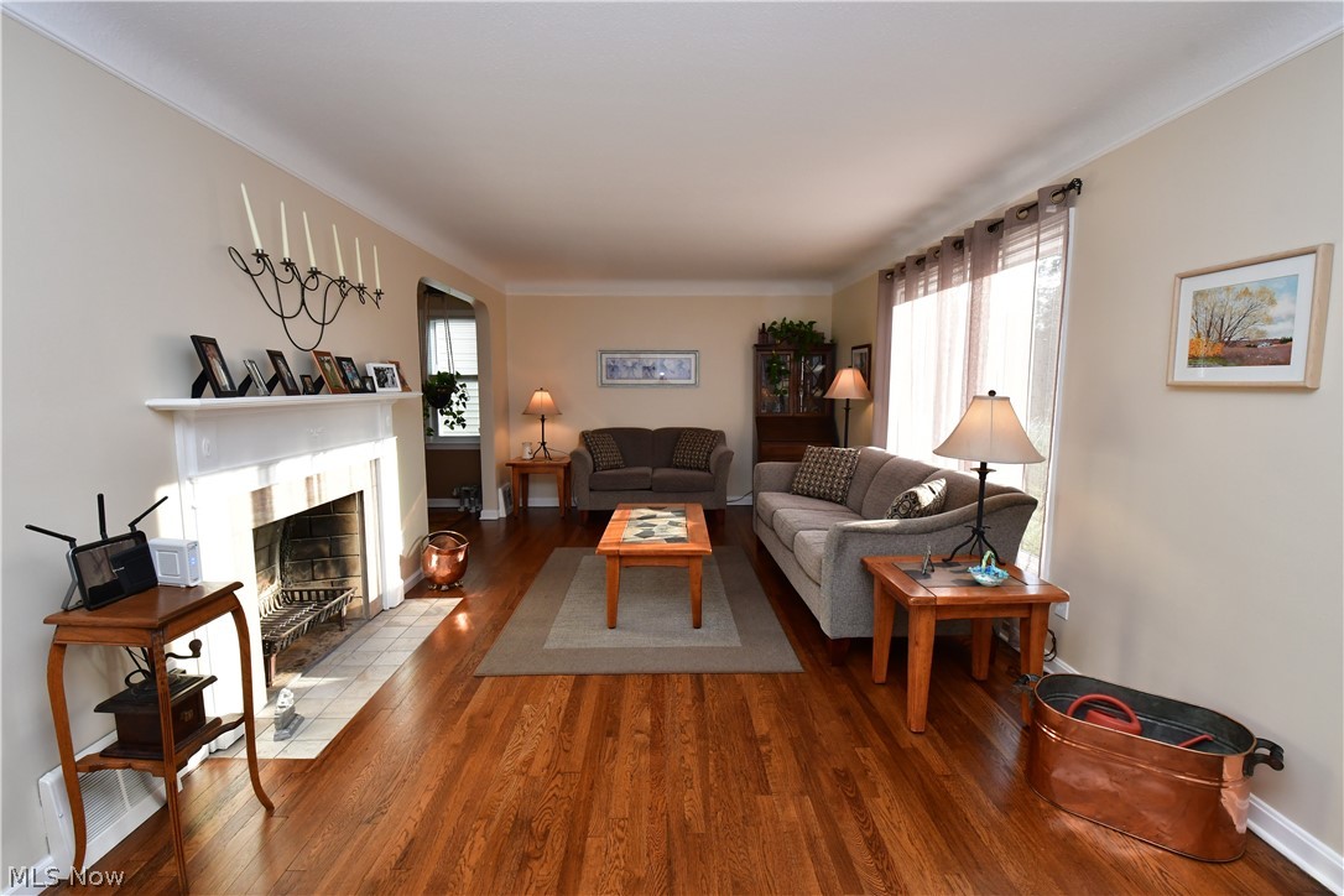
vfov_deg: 77.3
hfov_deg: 100.4
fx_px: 560
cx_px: 672
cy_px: 448
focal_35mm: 15
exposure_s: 1/125
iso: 900
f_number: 9
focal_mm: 10
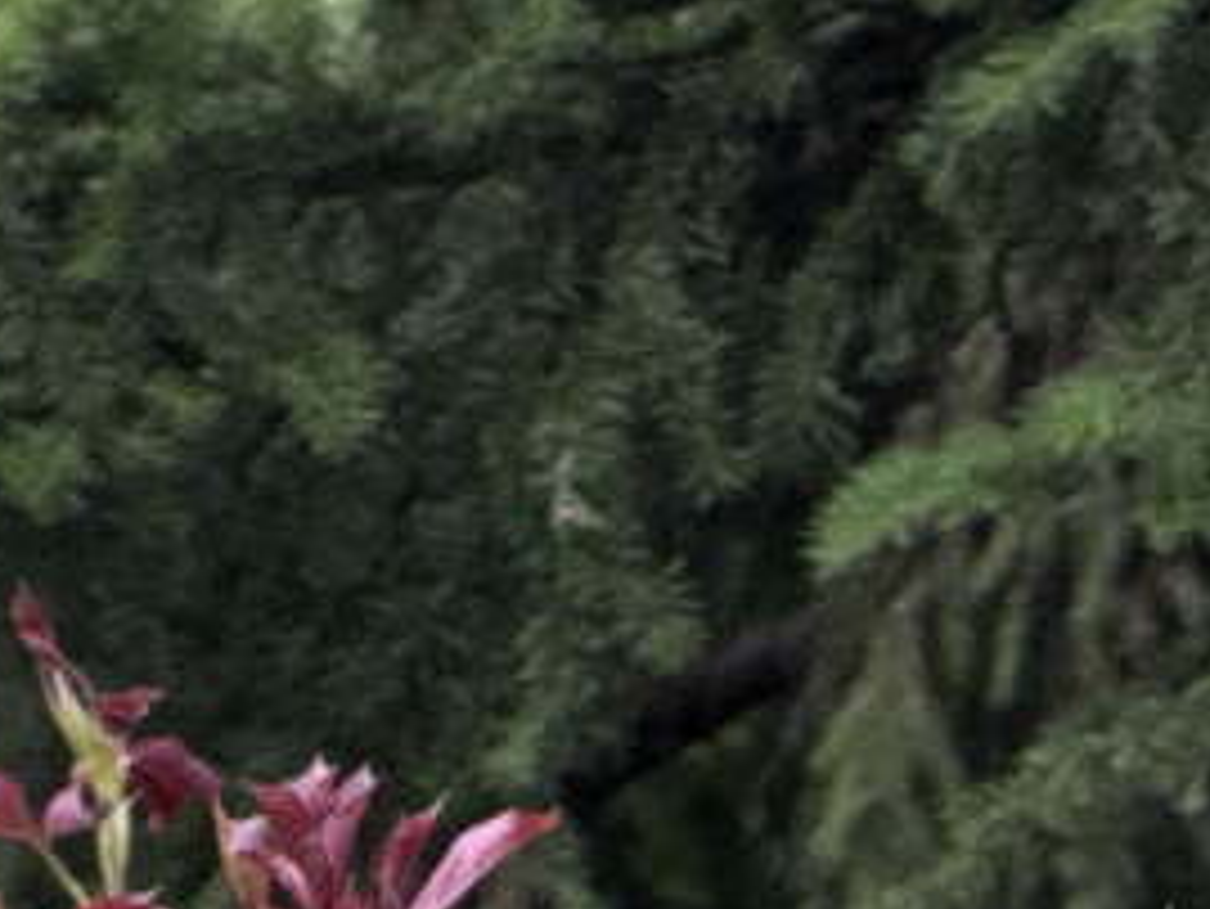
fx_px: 31159
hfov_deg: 2.2
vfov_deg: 1.7
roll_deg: -0.2
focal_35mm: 891
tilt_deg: -0.2
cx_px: -1255
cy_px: 2466
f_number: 2.8
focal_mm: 15.66
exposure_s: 1/99
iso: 80
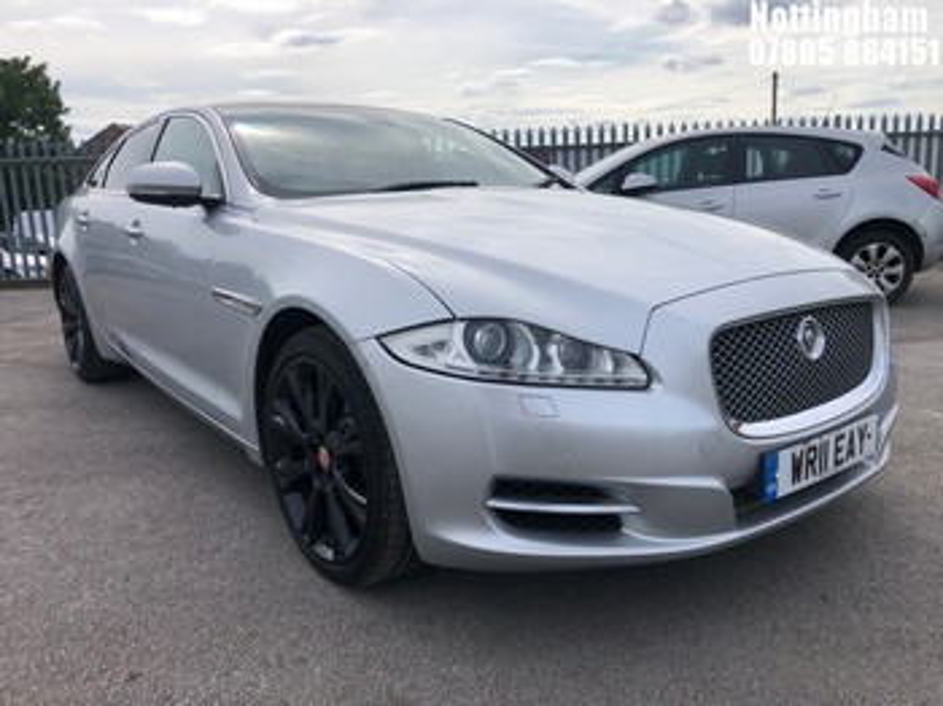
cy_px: 353
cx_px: 472
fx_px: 762
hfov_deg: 63.5
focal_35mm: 28
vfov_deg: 49.7
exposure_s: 1/2703
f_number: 1.8
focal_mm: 4
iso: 25
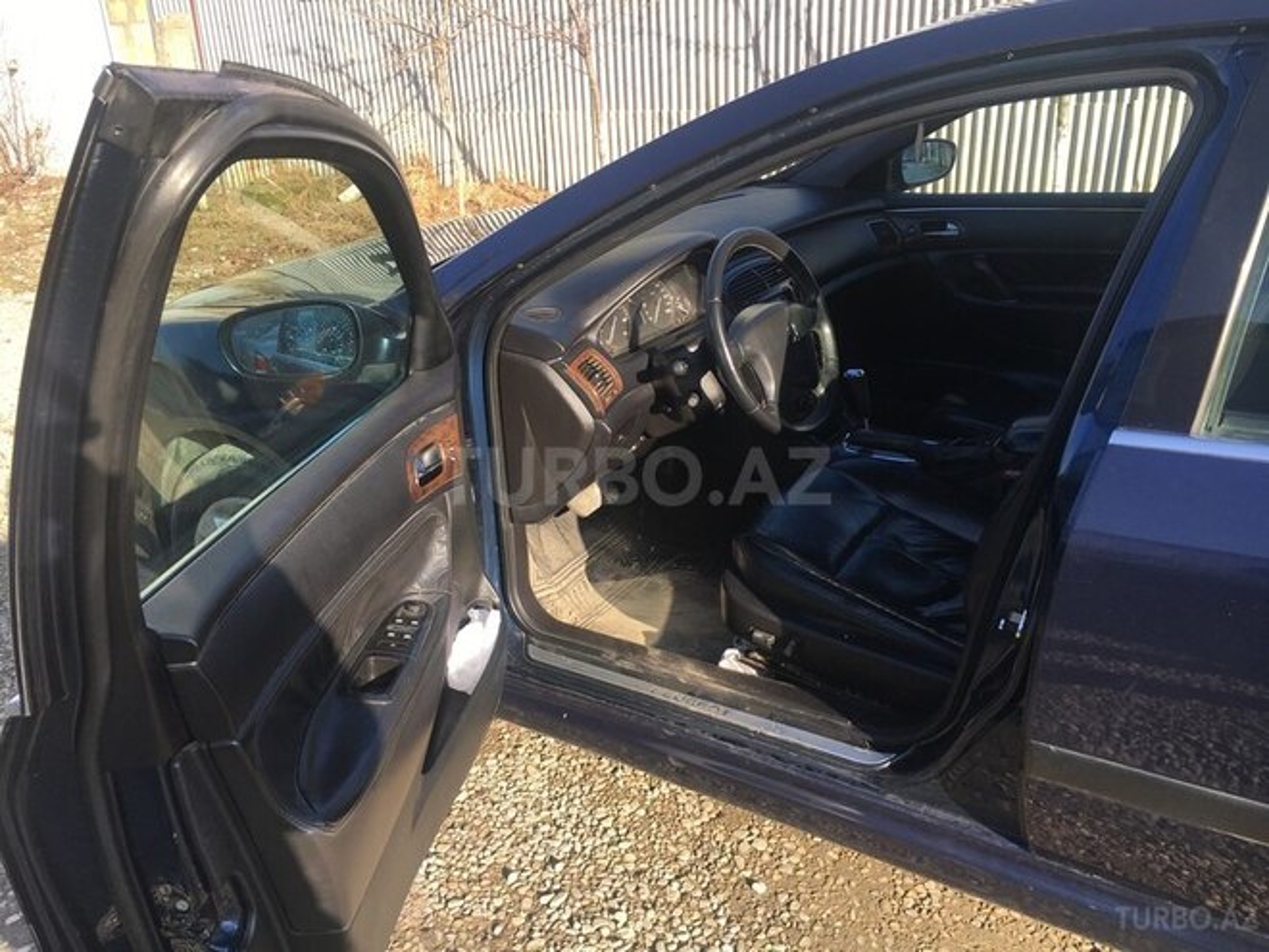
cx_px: 634
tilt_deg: -23.3
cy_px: 476
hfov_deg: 61.7
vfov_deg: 48.2
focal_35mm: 29
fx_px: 1063
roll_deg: +2.2
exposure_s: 1/381
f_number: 2.2
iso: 25
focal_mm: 4.15
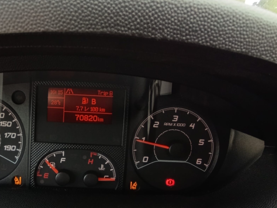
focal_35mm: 26
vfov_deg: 52.9
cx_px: 71
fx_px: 208
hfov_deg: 63.6
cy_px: 118
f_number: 2.2
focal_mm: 1.65
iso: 160
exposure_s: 1/50
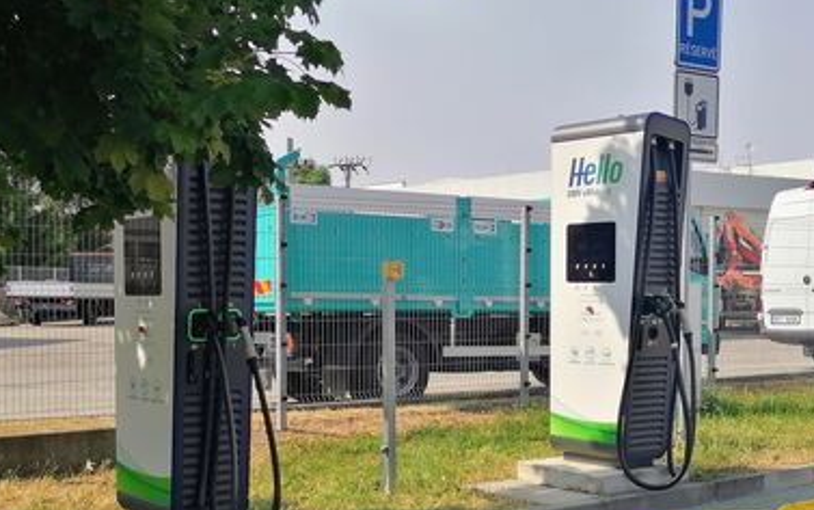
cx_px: 434
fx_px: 1265
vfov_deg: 22.7
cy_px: 333
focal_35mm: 57
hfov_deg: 35.7
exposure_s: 1/1730
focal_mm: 5.3
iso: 50
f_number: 1.8
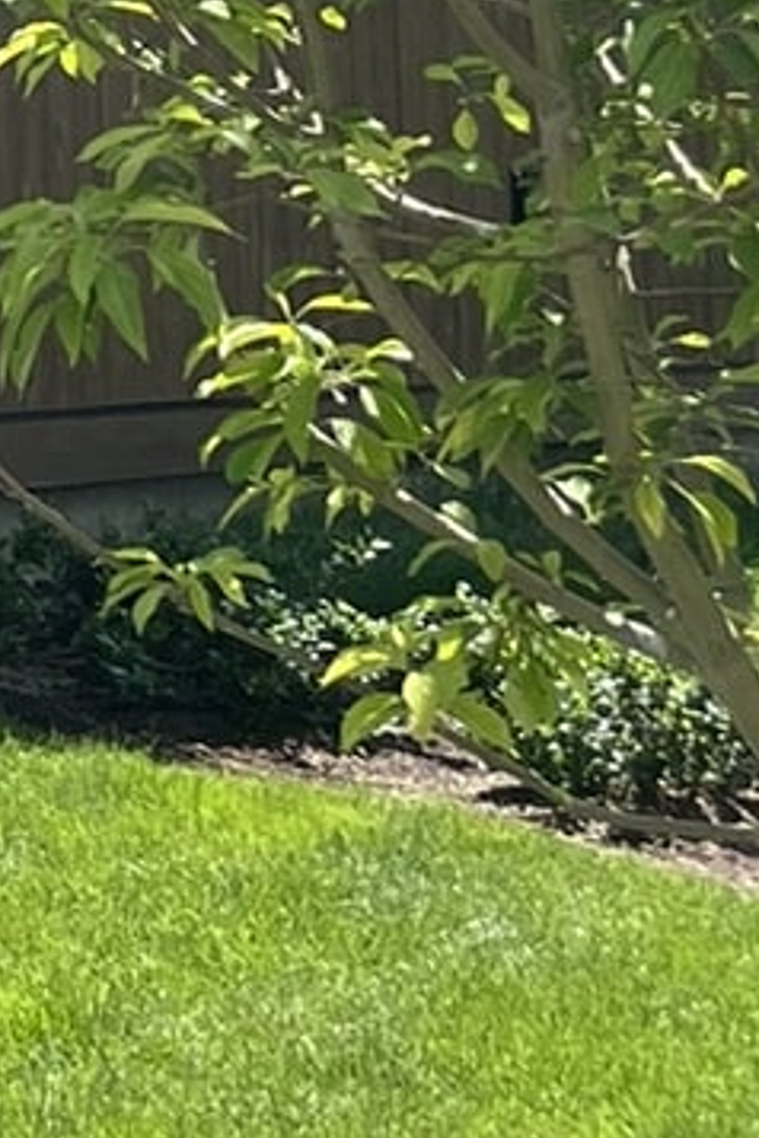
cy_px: -338
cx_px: -1537
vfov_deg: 12.8
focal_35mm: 155
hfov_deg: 7.7
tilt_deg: +6.1
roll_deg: +0.3
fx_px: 4901
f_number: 1.6
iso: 50
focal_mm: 4.2
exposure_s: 1/2506
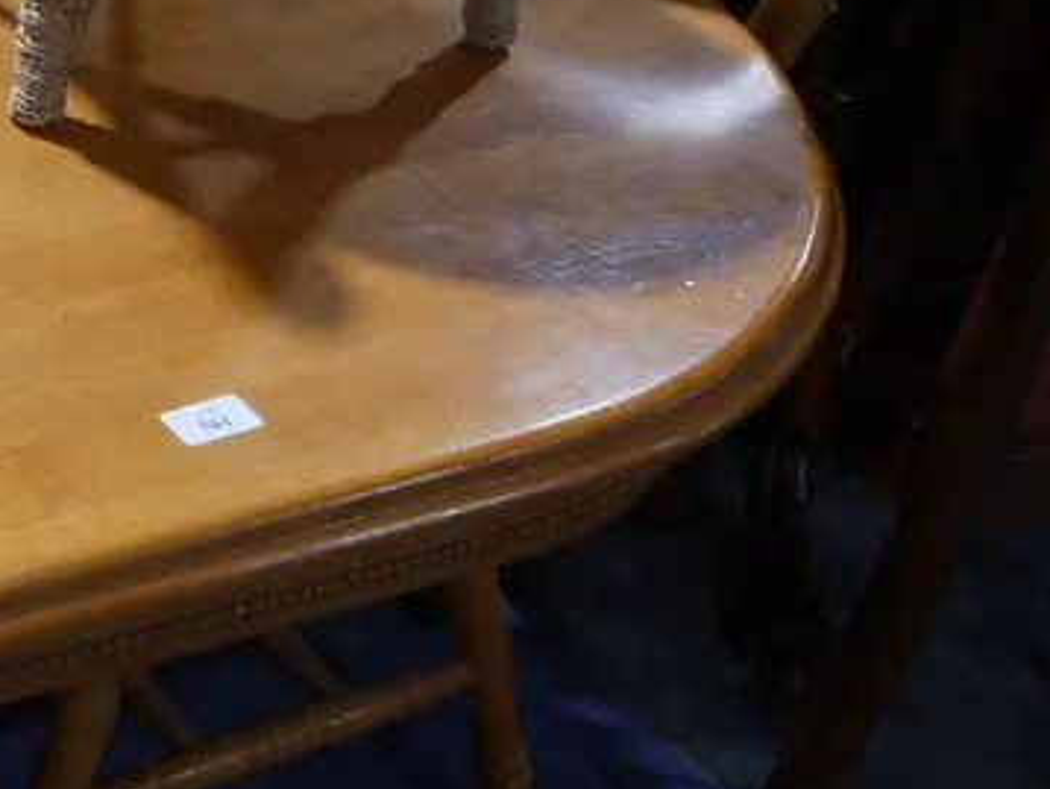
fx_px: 2428
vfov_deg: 18.3
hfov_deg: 21.3
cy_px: 164
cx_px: -425
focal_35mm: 80
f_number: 3.5
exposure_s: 1/60
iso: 400
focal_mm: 14
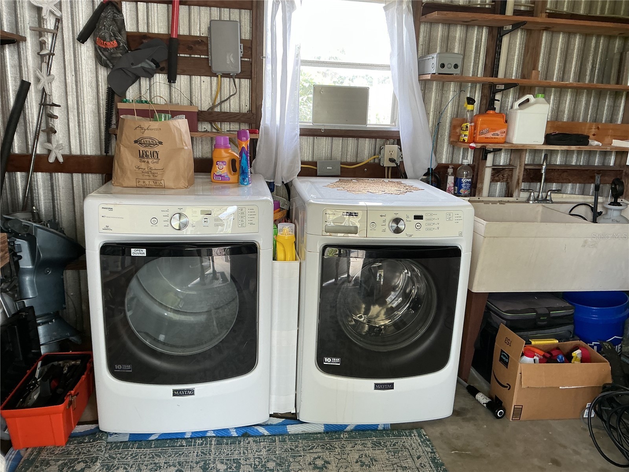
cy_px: 236
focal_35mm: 29
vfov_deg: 48.2
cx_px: 314
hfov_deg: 61.7
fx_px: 527
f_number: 1.8
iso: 40
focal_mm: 3
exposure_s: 1/60
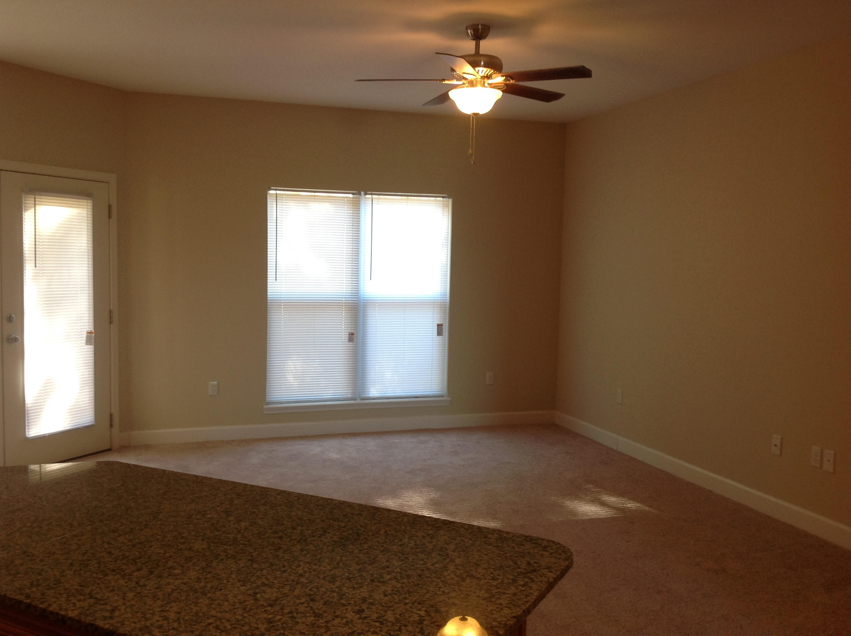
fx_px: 859
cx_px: 426
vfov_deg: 40.6
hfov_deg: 52.7
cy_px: 318
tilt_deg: -4.3
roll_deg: -0.1
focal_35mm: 35
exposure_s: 1/30
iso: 64
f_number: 2.4
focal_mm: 4.28
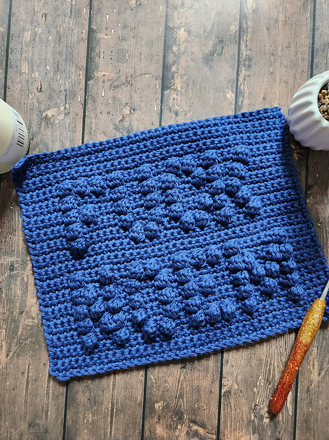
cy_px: 220
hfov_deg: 58.8
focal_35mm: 23
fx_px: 292
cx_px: 164
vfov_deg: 74.0
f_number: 1.8
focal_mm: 5.4
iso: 640
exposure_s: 1/40
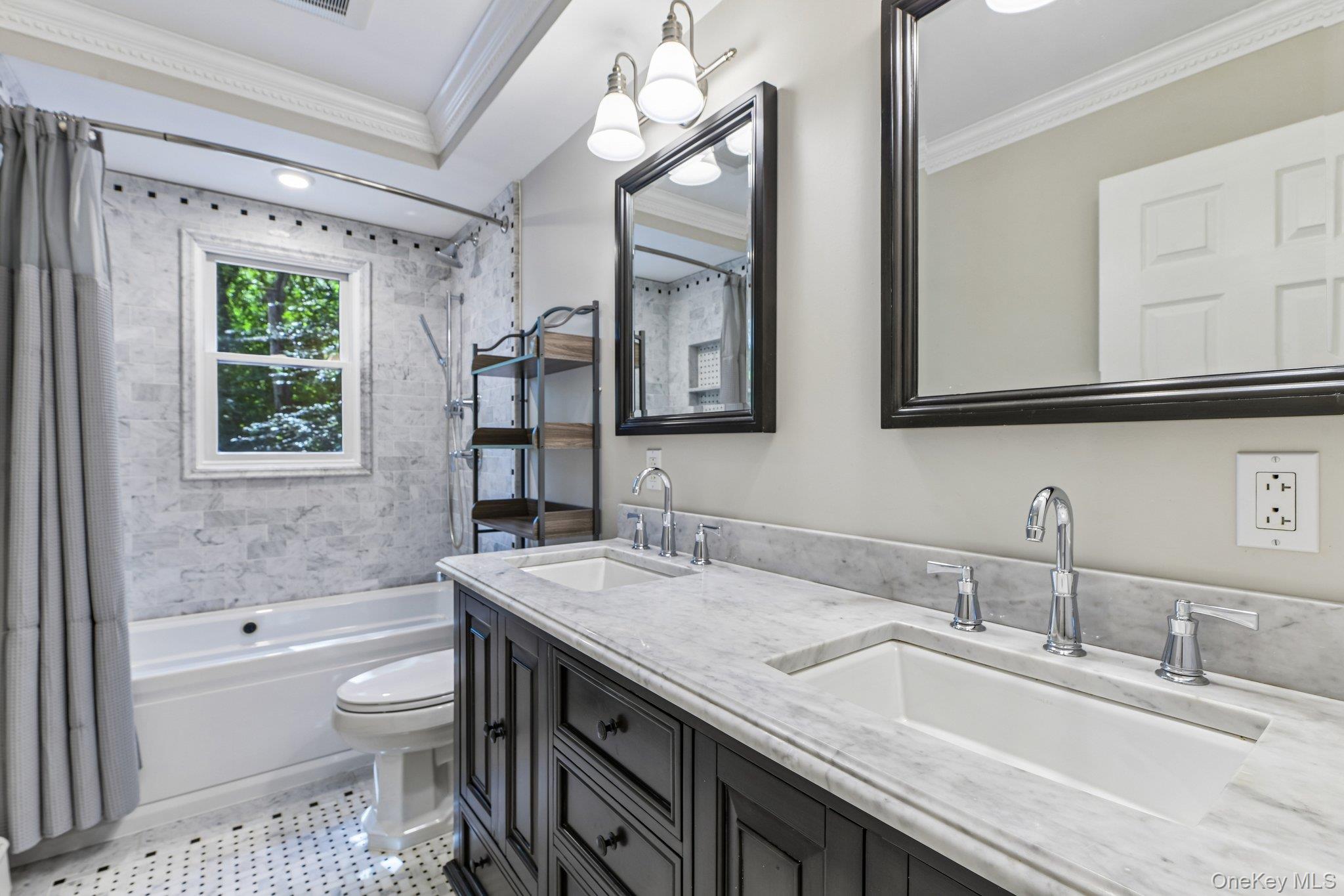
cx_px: 672
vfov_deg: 73.7
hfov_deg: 96.7
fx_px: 597
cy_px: 448
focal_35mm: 16
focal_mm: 16
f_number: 9
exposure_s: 1/10
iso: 200
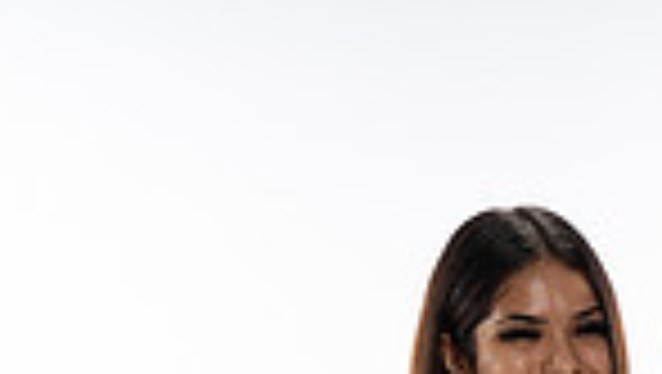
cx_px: 612
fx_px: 2530
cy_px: 1009
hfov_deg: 14.7
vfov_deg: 7.6
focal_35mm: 144
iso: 1250
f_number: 11
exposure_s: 1/250
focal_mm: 45
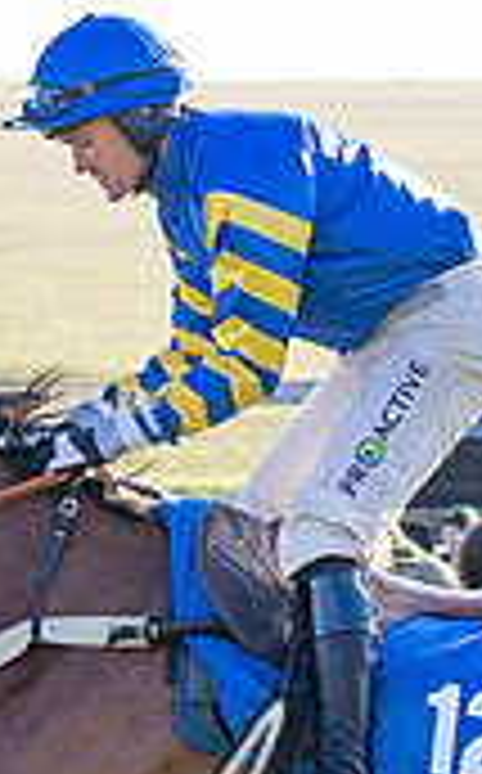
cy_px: 1100
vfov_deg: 6.3
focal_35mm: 328
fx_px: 6917
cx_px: 1186
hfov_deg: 3.9
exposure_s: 1/1000
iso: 640
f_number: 4
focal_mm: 37
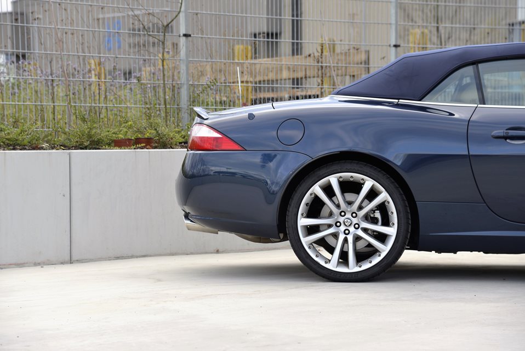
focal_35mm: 120
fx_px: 1751
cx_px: 262
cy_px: 176
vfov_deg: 11.4
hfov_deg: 17.1
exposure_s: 1/125
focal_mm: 120
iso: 280
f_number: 5.6
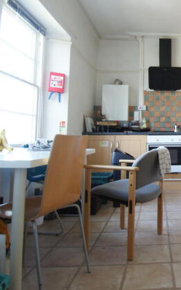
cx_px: 181
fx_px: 243
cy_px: 149
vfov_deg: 61.6
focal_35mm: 31
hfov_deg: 36.7
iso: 160
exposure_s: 1/30
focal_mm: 13
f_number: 4
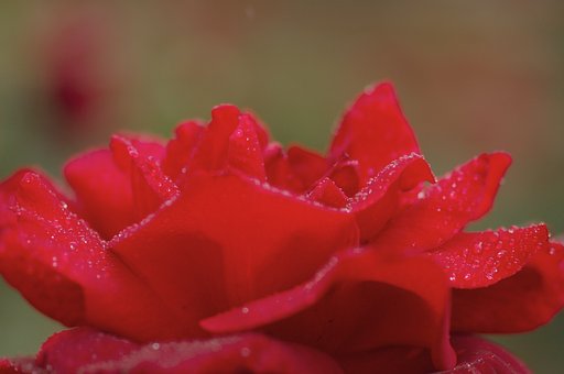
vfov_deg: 10.1
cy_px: 187
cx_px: 282
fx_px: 2112
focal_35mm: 135
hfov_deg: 15.2
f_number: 3.5
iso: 200
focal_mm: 90
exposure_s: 1/1000
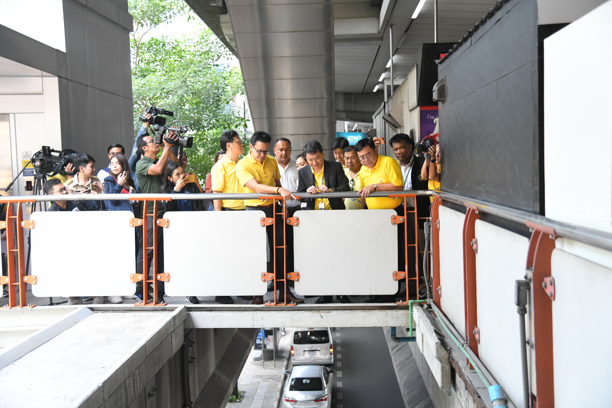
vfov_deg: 35.1
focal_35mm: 38
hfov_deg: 50.7
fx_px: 646
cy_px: 204
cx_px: 306
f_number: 4
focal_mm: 38
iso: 1600
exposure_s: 1/250
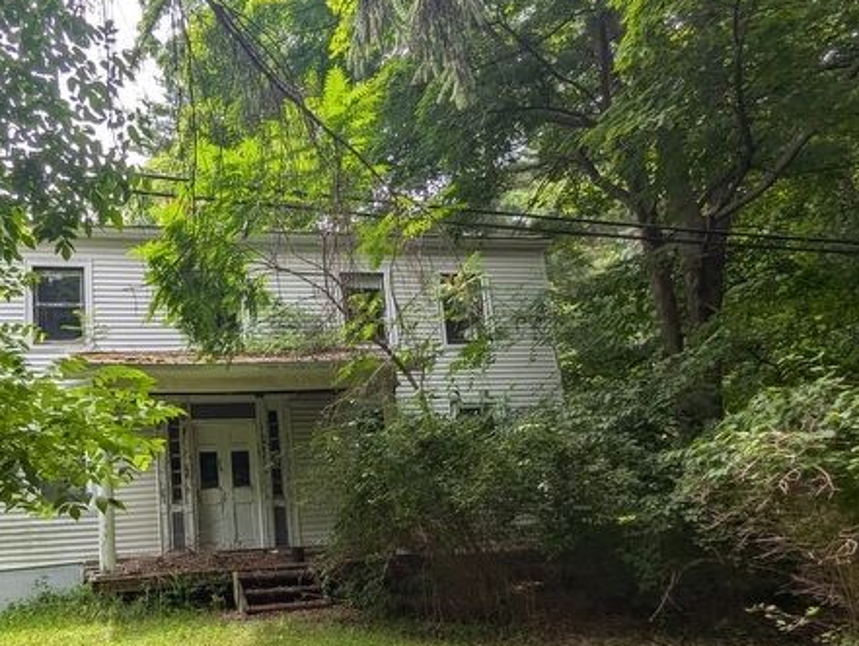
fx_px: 721
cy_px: 403
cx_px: 246
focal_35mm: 29
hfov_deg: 59.2
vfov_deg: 47.9
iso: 51
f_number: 2.2
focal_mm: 2.35
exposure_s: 1/309
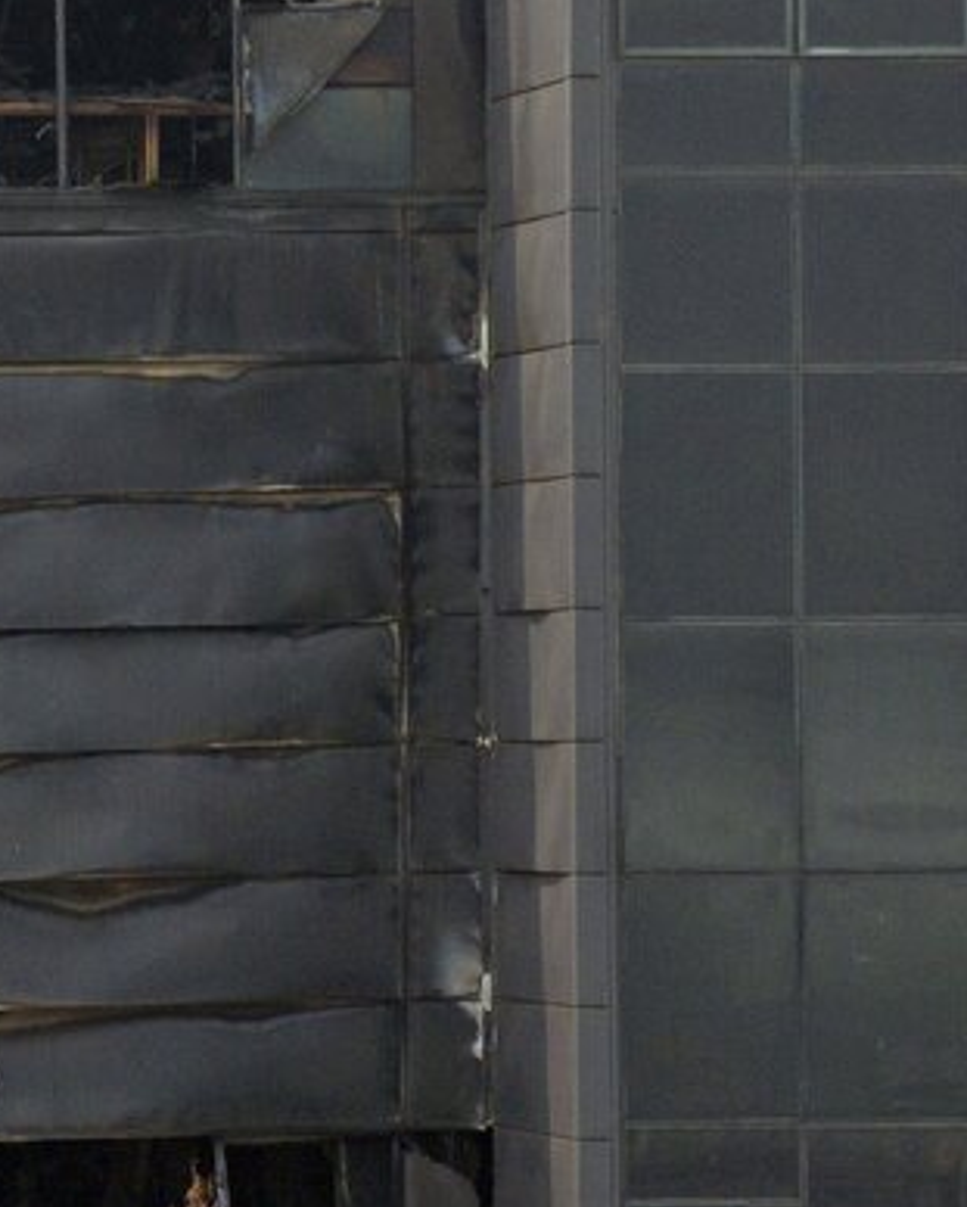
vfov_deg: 3.3
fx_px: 20868
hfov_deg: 2.6
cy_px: 478
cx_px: -681
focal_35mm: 584
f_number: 3.4
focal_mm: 30.71
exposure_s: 1/400
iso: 100
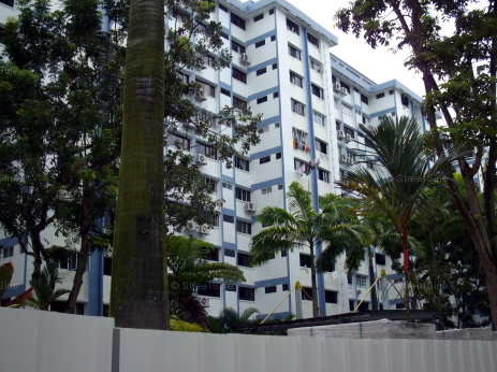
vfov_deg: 32.8
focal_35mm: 44
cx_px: 251
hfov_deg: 43.0
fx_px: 631
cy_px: 180
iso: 80
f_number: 2.8
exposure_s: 1/160
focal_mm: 6.2
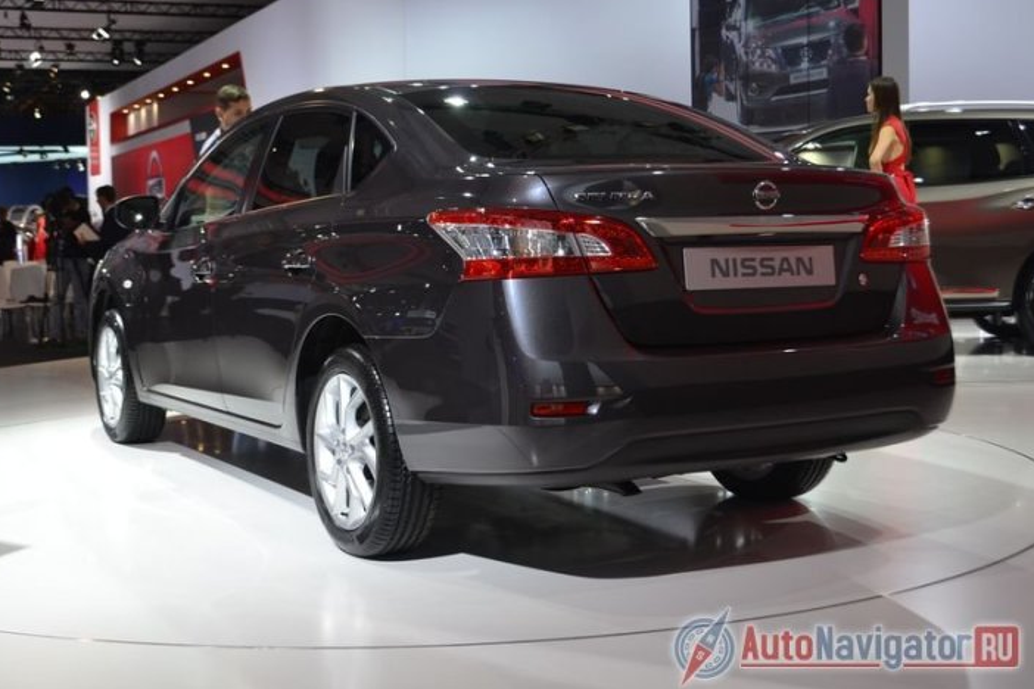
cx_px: 458
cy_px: 310
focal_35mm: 50
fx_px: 1424
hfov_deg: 39.9
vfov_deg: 27.2
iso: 400
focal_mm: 29
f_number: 5
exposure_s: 1/100
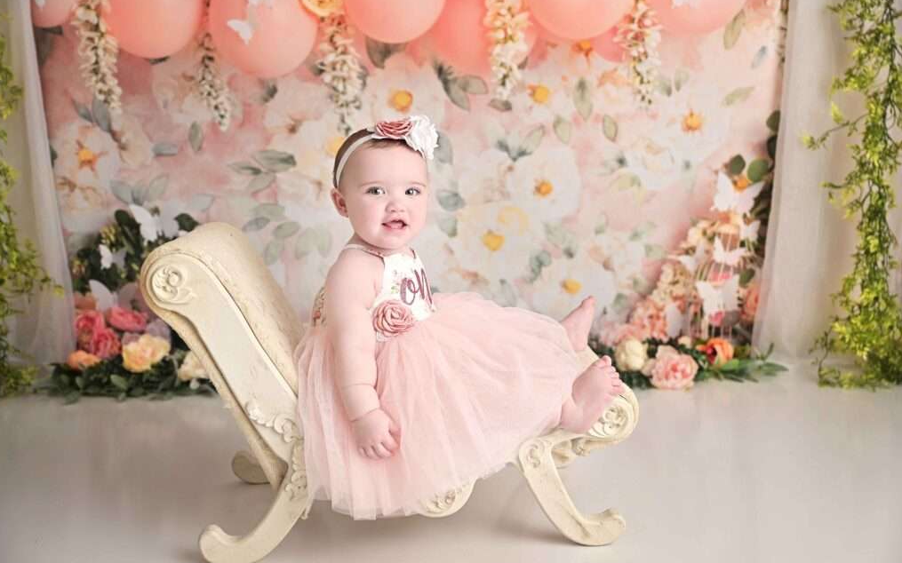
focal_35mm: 37
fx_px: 909
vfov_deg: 34.4
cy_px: 283
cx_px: 448
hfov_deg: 52.8
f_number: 2.8
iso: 200
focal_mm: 36
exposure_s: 1/80
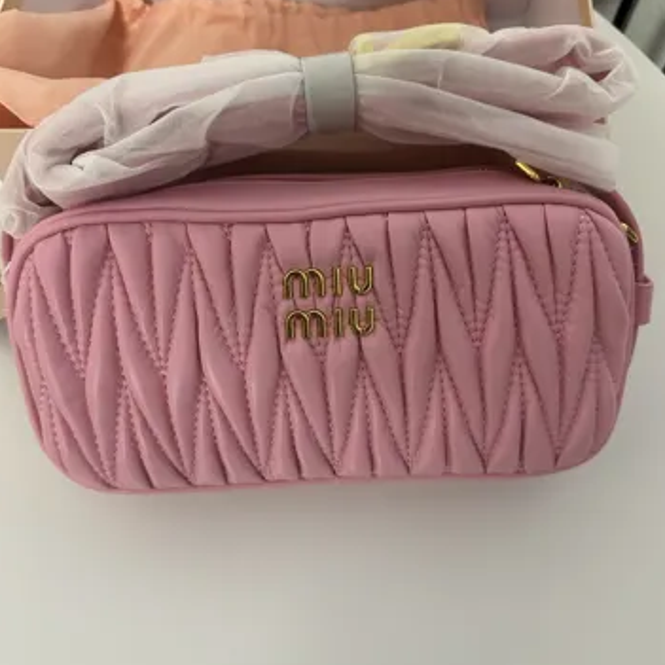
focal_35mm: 29
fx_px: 630
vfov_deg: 55.6
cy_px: 330
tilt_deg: -66.3
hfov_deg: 55.6
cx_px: 335
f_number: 1.78
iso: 400
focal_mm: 6.86
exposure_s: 1/50
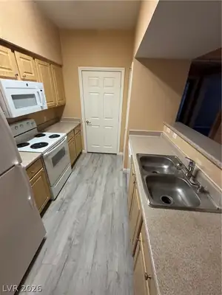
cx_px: 111
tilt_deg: -26.3
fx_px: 120
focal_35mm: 14
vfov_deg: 102.1
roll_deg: -2.4
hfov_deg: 85.7
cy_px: 148
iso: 320
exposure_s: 1/60
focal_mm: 2.22
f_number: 2.2
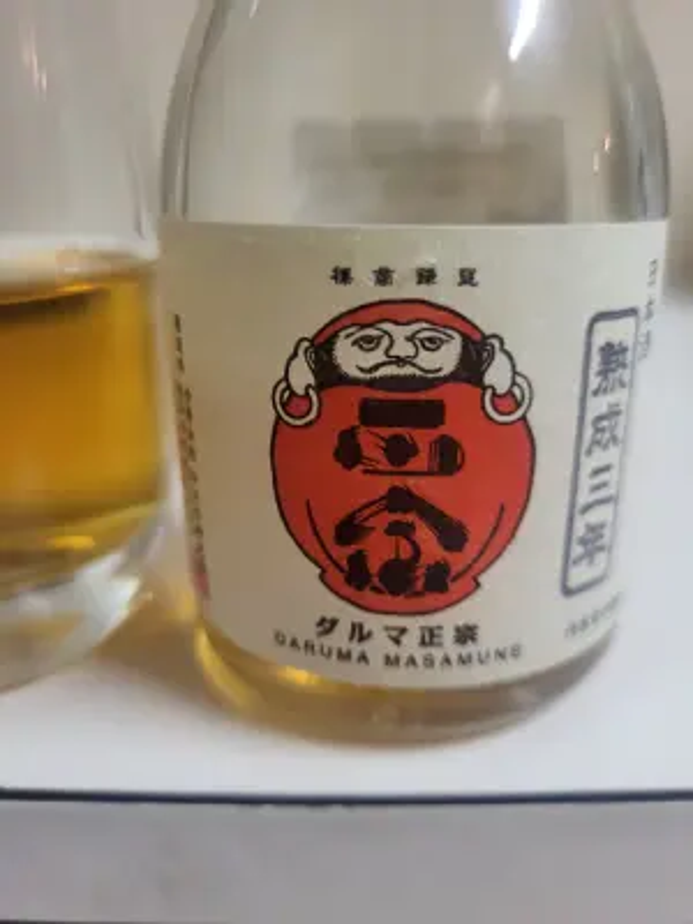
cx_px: 346
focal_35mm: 26
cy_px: 462
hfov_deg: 53.1
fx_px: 694
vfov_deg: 67.3
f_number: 1.8
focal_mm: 5.4
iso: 500
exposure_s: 1/50
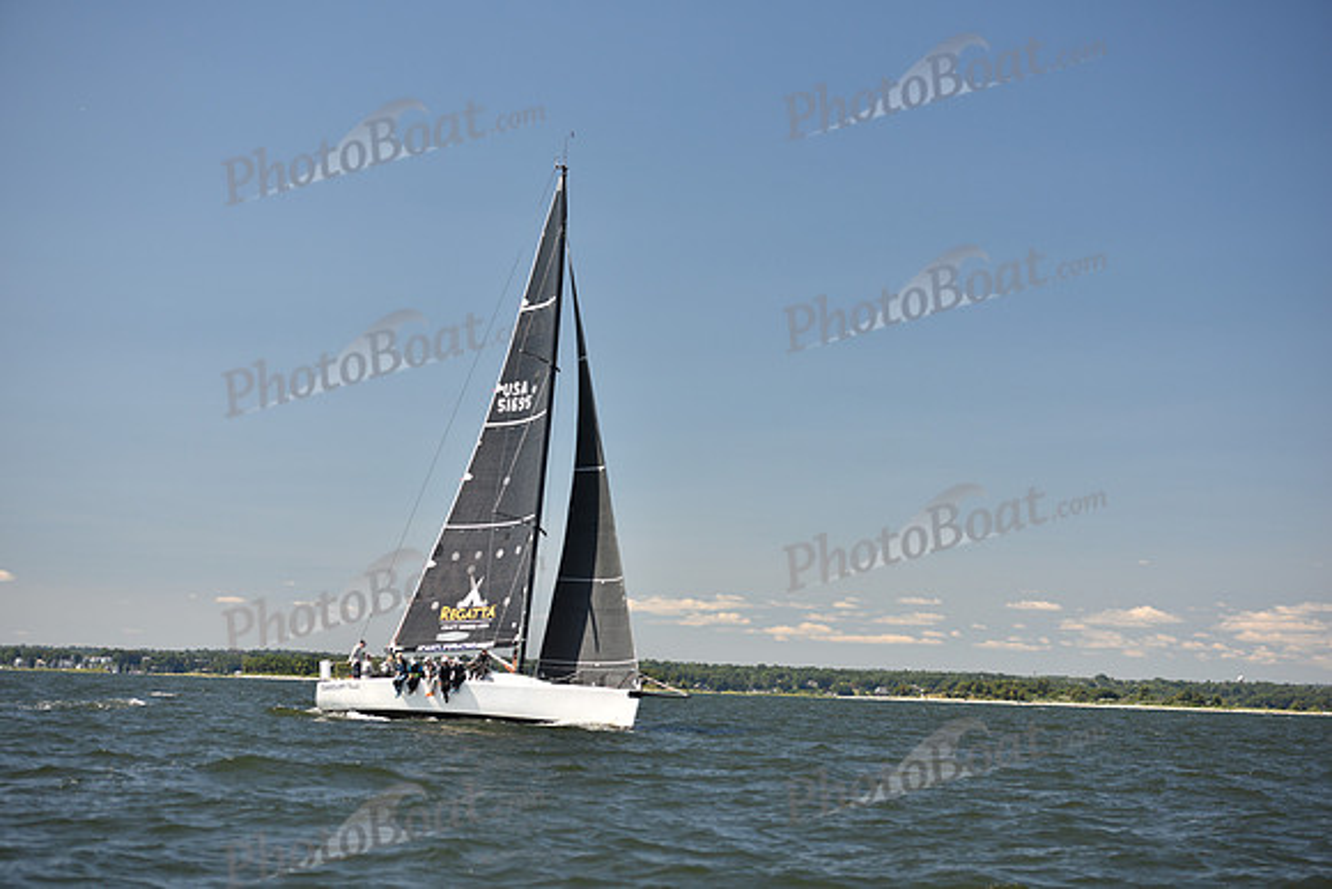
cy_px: 444
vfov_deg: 16.1
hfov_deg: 23.9
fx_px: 3146
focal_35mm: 85
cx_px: 666
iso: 250
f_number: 3.5
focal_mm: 85
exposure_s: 1/800
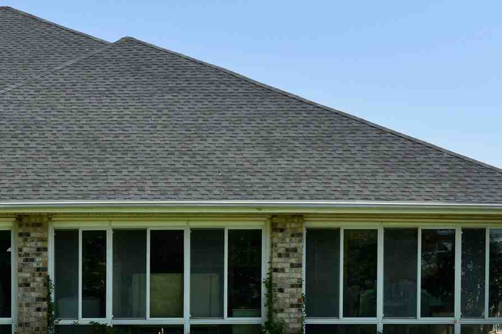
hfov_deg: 22.6
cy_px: 344
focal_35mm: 85
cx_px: -42
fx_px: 1187
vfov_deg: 15.7
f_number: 8
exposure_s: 1/250
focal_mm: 25
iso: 100
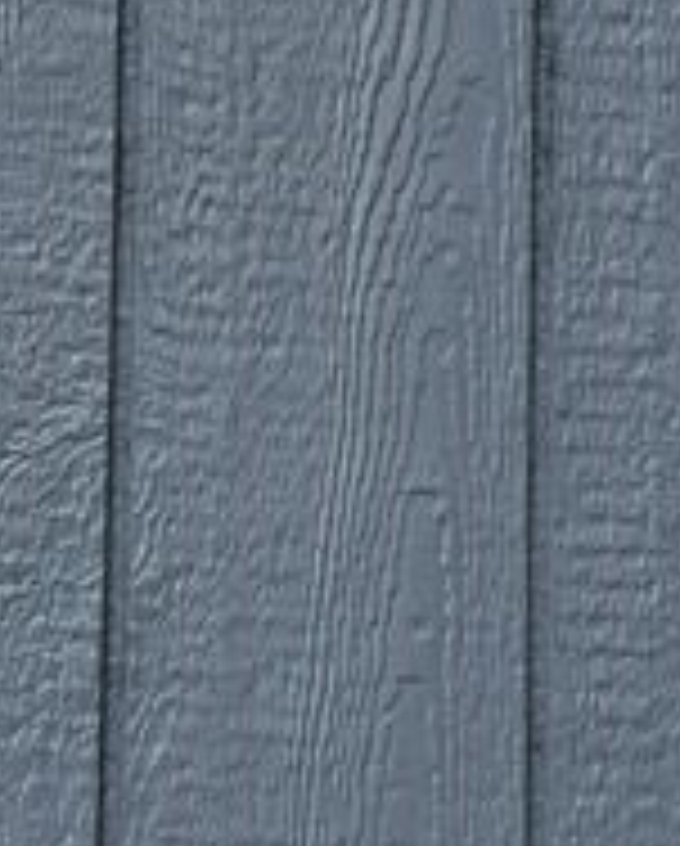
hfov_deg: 12.7
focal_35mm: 122
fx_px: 3062
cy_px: 405
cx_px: 324
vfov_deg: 15.7
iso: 10
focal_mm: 6.5
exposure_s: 1/196
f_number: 1.4
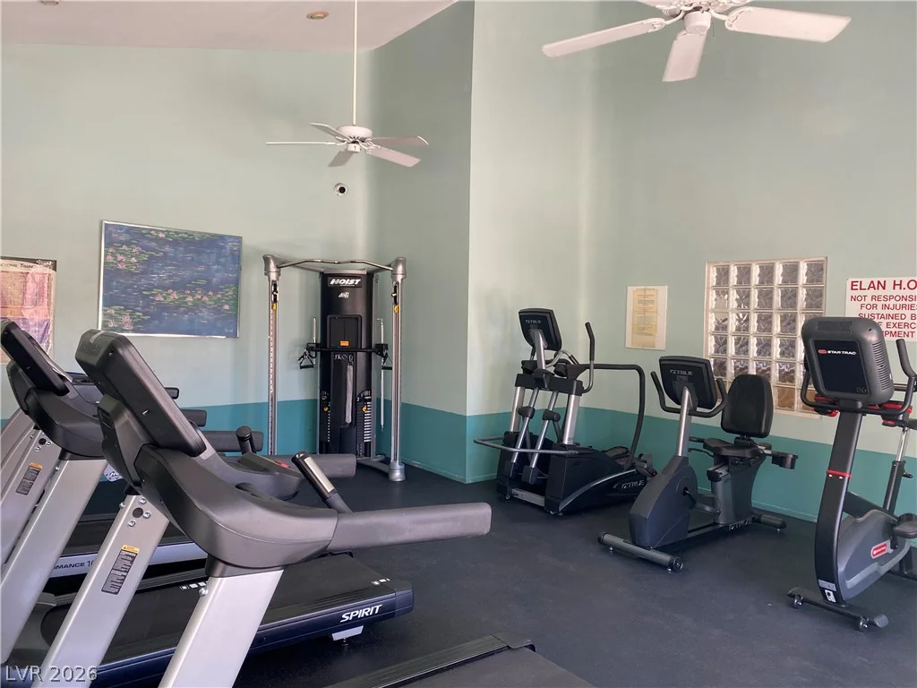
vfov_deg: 53.1
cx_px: 458
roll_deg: -1.4
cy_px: 344
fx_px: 689
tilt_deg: -2.9
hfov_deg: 67.3
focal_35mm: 26
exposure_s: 1/60
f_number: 1.8
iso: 64
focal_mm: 4.25
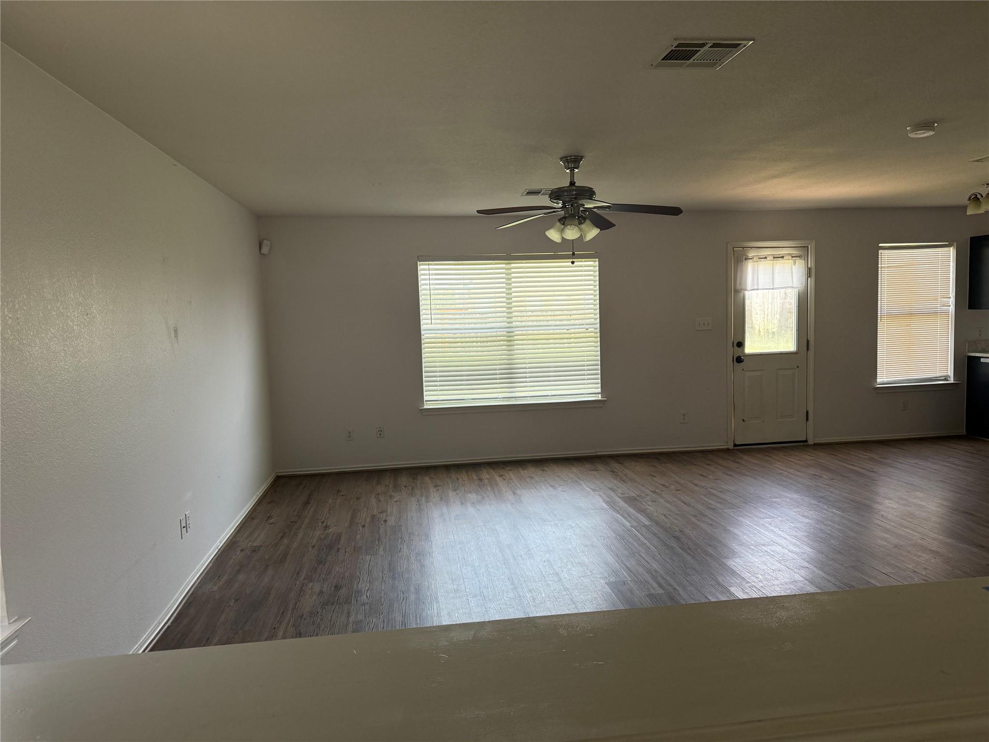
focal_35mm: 24
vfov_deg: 56.8
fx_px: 686
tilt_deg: -4.4
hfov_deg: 71.6
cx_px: 494
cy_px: 371
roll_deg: +1.6
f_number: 1.78
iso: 200
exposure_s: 1/205
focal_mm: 6.76
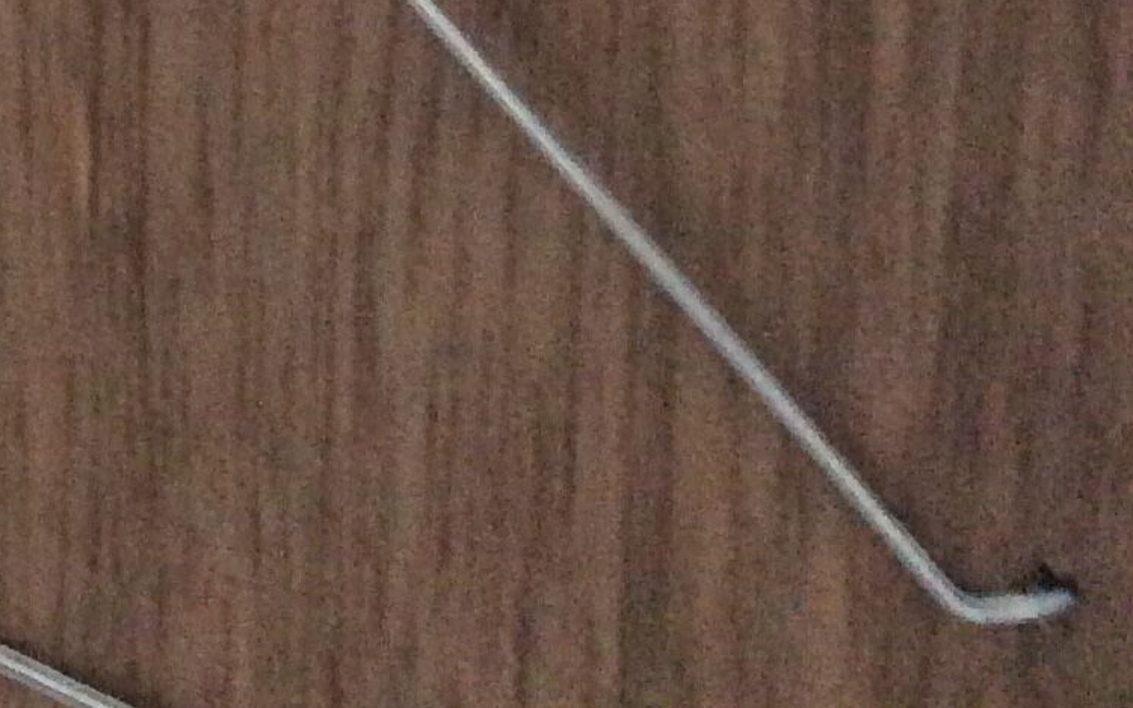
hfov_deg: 16.9
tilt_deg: -21.5
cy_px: -879
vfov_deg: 10.0
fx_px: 3613
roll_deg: +1.7
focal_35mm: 117
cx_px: -311
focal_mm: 3.3
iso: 250
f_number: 2.4
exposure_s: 1/25
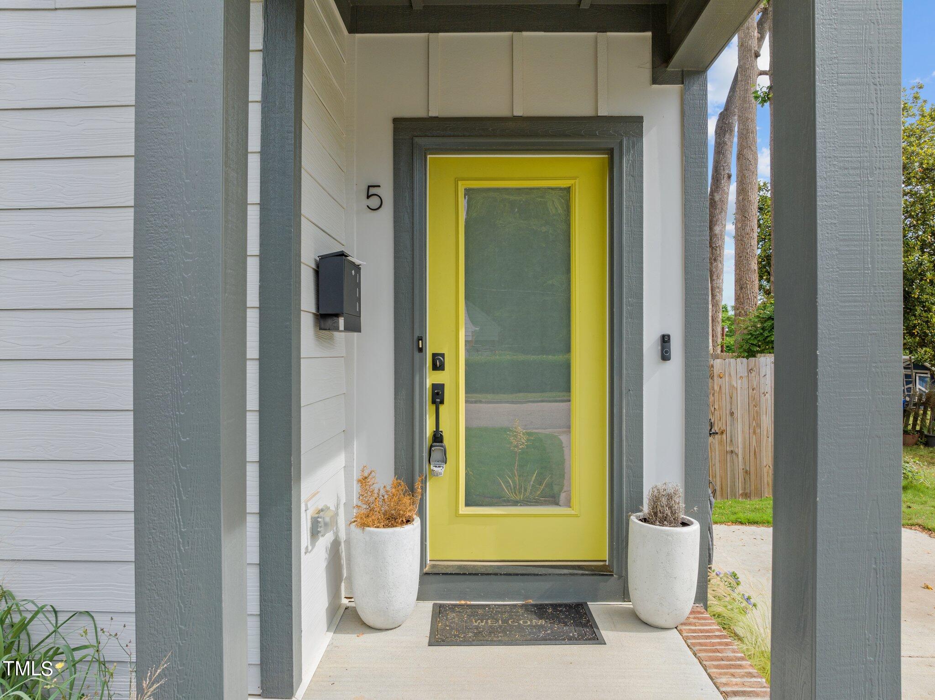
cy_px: 350
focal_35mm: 24
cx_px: 468
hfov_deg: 71.6
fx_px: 648
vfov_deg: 56.8
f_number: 5.6
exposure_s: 1/50
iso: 100
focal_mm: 12.29
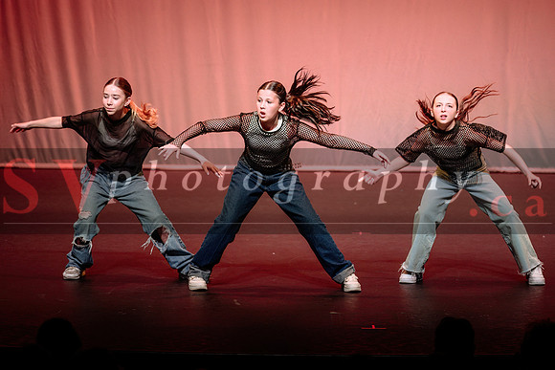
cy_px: 150
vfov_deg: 8.5
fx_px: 2477
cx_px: 330
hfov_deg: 12.8
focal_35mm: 161
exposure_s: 1/500
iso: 1250
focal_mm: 135
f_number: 2.8
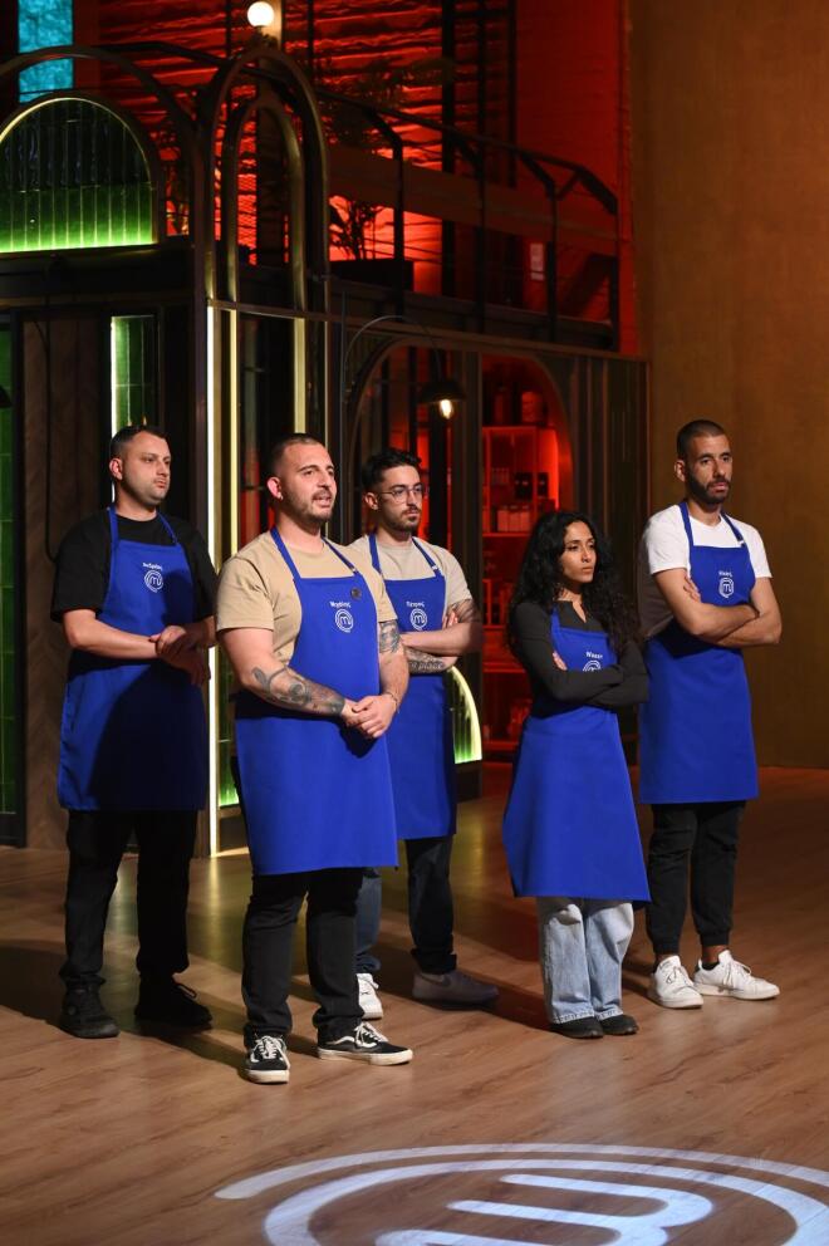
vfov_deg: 24.8
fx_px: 2836
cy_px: 623
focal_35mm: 82
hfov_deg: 16.6
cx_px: 414
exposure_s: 1/80
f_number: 5
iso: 3200
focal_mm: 82
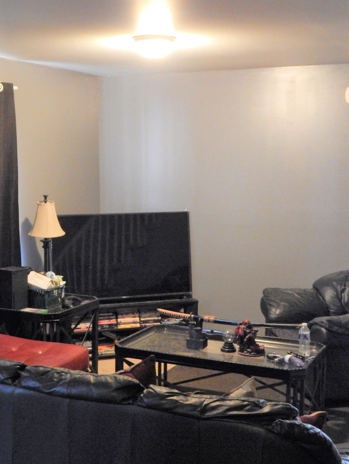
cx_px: 123
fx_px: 779
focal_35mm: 58
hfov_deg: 25.1
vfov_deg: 33.2
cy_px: 234
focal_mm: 7.7
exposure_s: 1/15
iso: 800
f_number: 3.6
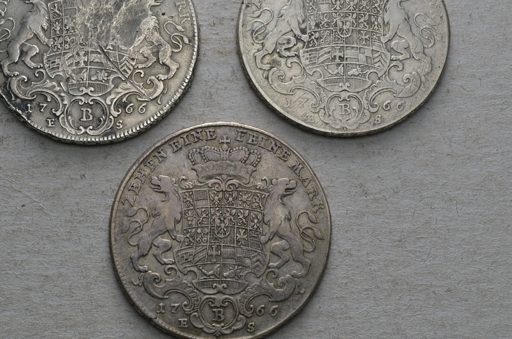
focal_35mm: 70
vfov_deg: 19.4
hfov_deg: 28.9
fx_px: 993
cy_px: 138
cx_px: 235
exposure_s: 1/200
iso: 400
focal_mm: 36
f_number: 14
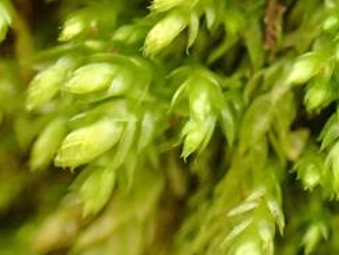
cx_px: 211
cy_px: -42
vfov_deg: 12.3
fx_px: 1156
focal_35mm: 118
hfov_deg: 16.7
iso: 800
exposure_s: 1/80
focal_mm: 8.41
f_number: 3.1
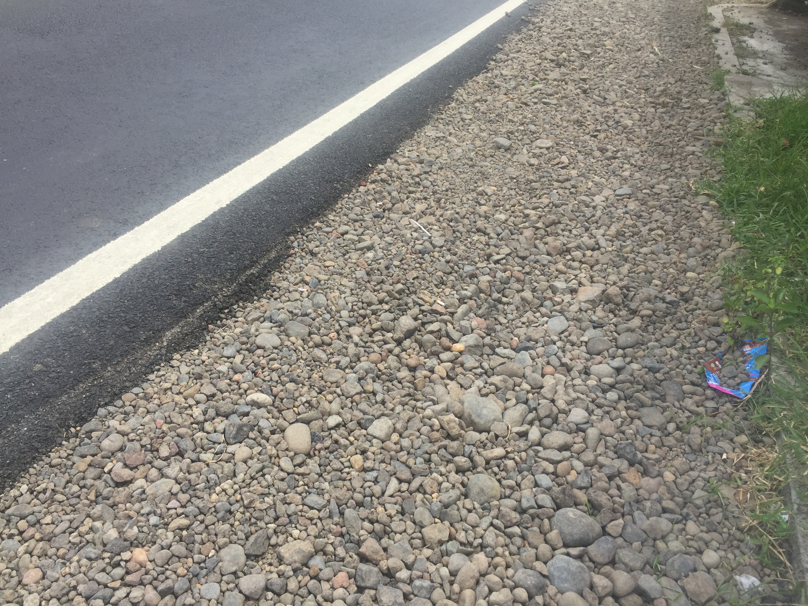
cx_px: 404
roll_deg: -7.3
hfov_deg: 61.7
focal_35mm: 29
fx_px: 677
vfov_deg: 48.2
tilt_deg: -30.4
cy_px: 303
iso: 32
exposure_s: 1/1276
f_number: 2.2
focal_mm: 4.15
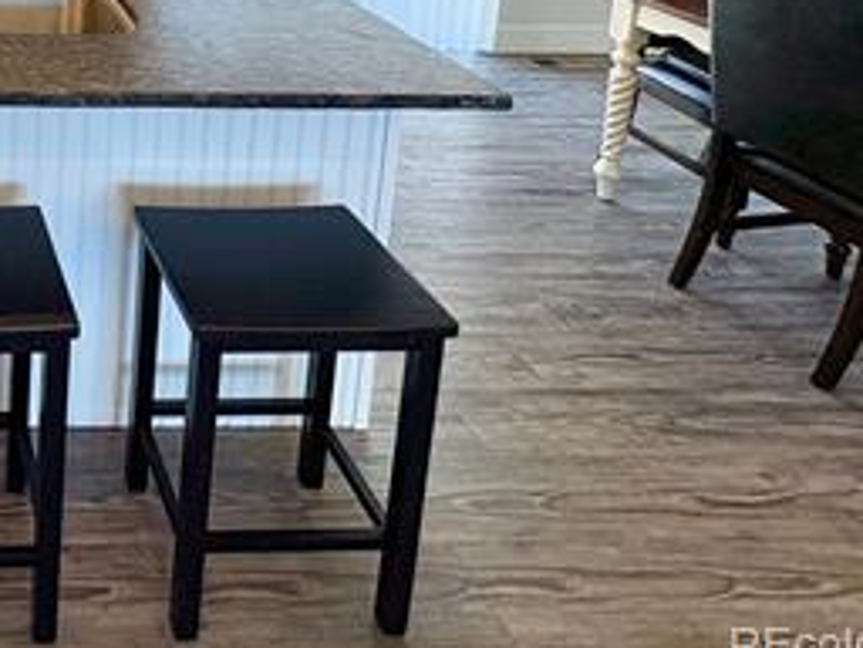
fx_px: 873
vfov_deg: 33.3
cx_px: -81
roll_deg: -0.8
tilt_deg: -9.3
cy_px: -128
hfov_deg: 42.0
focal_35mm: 35
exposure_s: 1/120
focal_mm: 2.22
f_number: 2.2
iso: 160
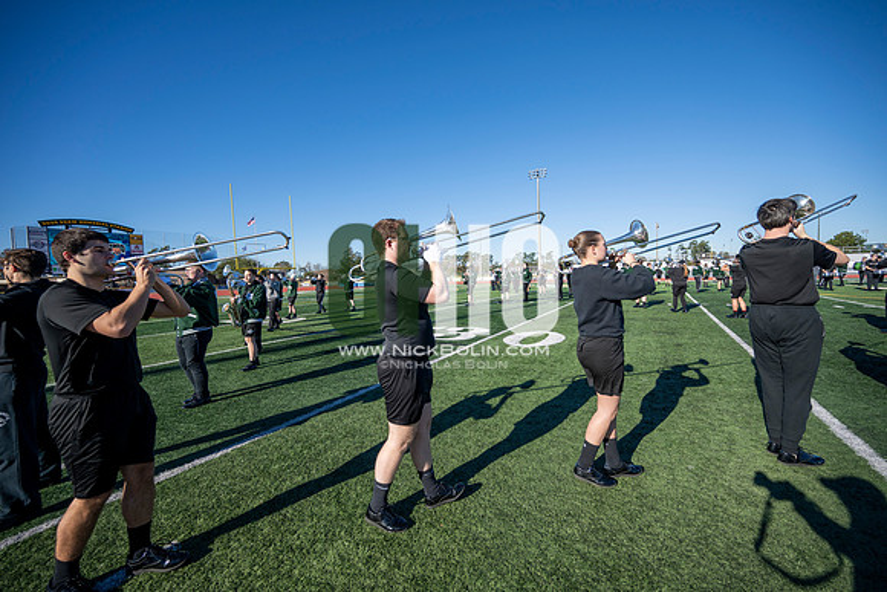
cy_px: 296
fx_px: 345
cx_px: 444
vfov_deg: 81.2
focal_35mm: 14
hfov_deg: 104.2
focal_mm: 14
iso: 160
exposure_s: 1/2000
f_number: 4
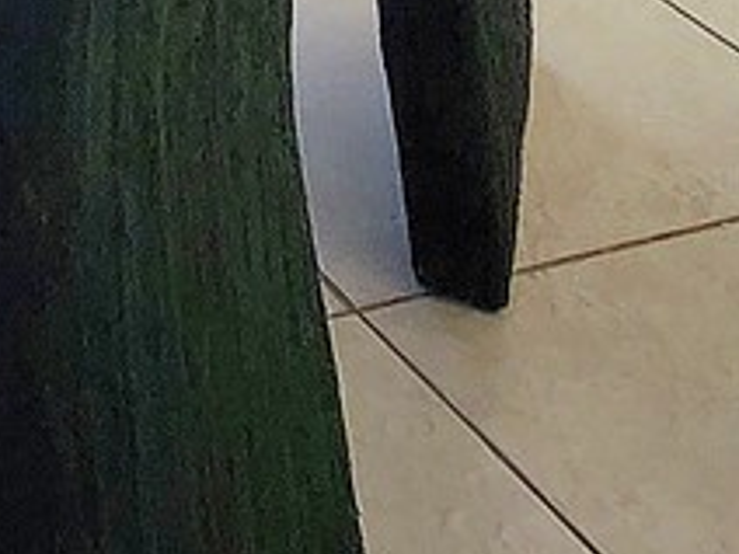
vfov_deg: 10.3
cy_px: -1174
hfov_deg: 17.5
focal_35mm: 98
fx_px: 2092
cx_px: -446
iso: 64
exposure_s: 1/60.2
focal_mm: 2.2
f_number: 2.2
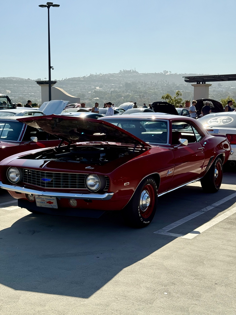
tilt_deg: -5.8
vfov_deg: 39.7
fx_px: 436
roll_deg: -0.2
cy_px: 158
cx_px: 118
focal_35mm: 48
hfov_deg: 30.3
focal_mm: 6.76
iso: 64
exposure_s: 1/3534
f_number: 1.78
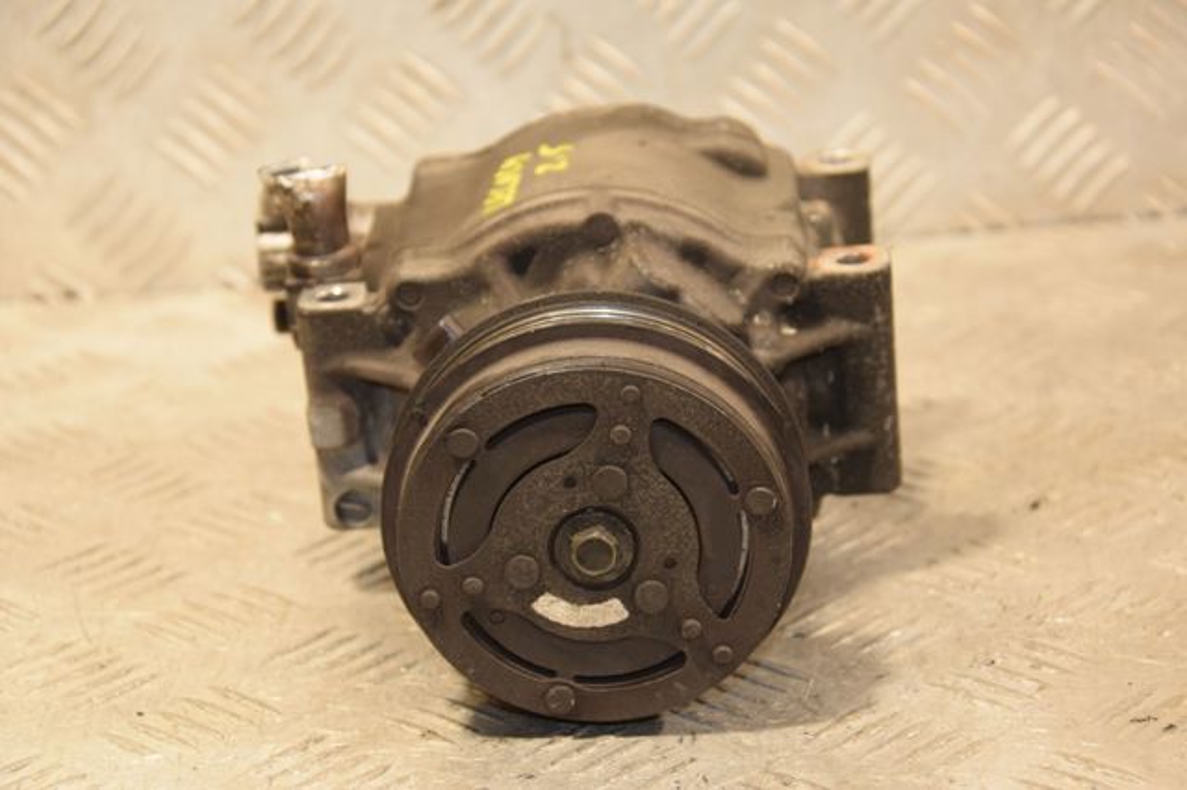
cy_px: 395
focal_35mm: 93
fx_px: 3065
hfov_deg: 21.9
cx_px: 594
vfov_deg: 14.7
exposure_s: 1/100
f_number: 5.3
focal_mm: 62
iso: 800
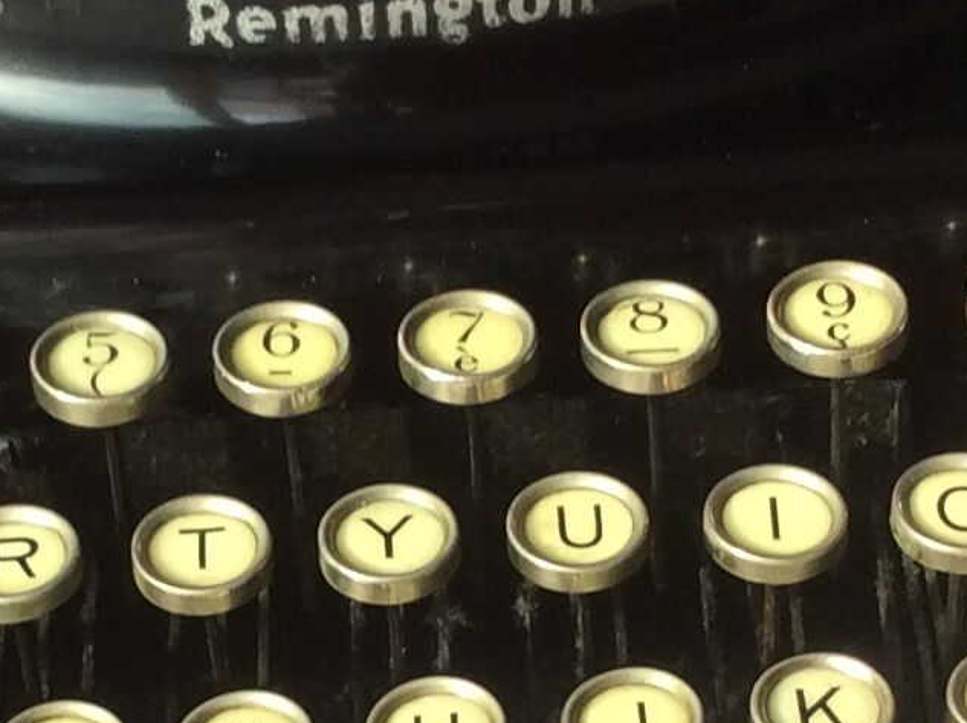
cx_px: 315
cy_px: 608
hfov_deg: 15.0
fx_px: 3655
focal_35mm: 131
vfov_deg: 11.2
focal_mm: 3.3
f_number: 2.4
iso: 32
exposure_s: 1/145
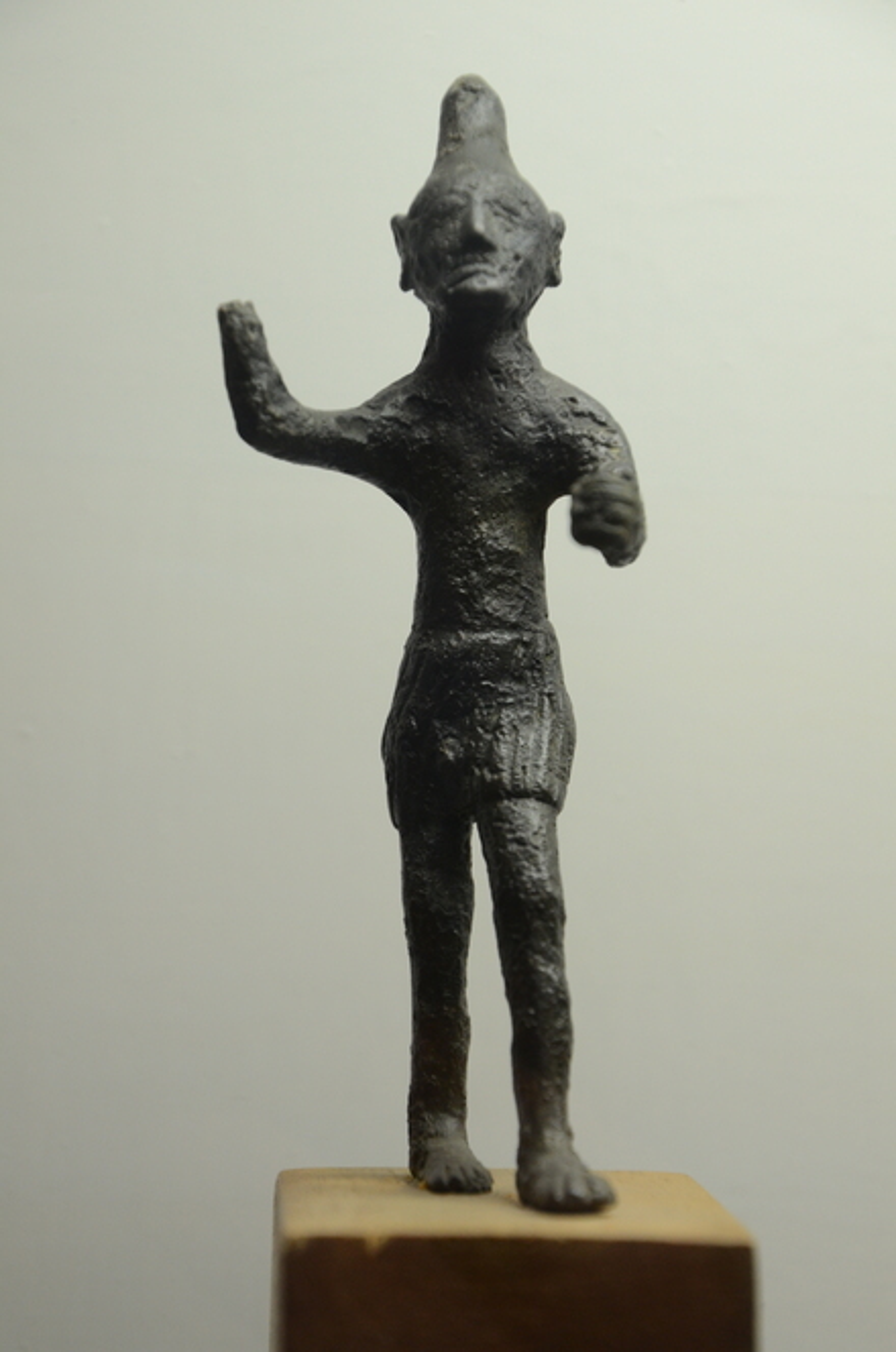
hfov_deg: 11.7
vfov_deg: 17.5
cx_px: 448
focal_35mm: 117
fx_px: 4386
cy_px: 676
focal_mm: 78
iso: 1000
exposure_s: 1/100
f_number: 5.3
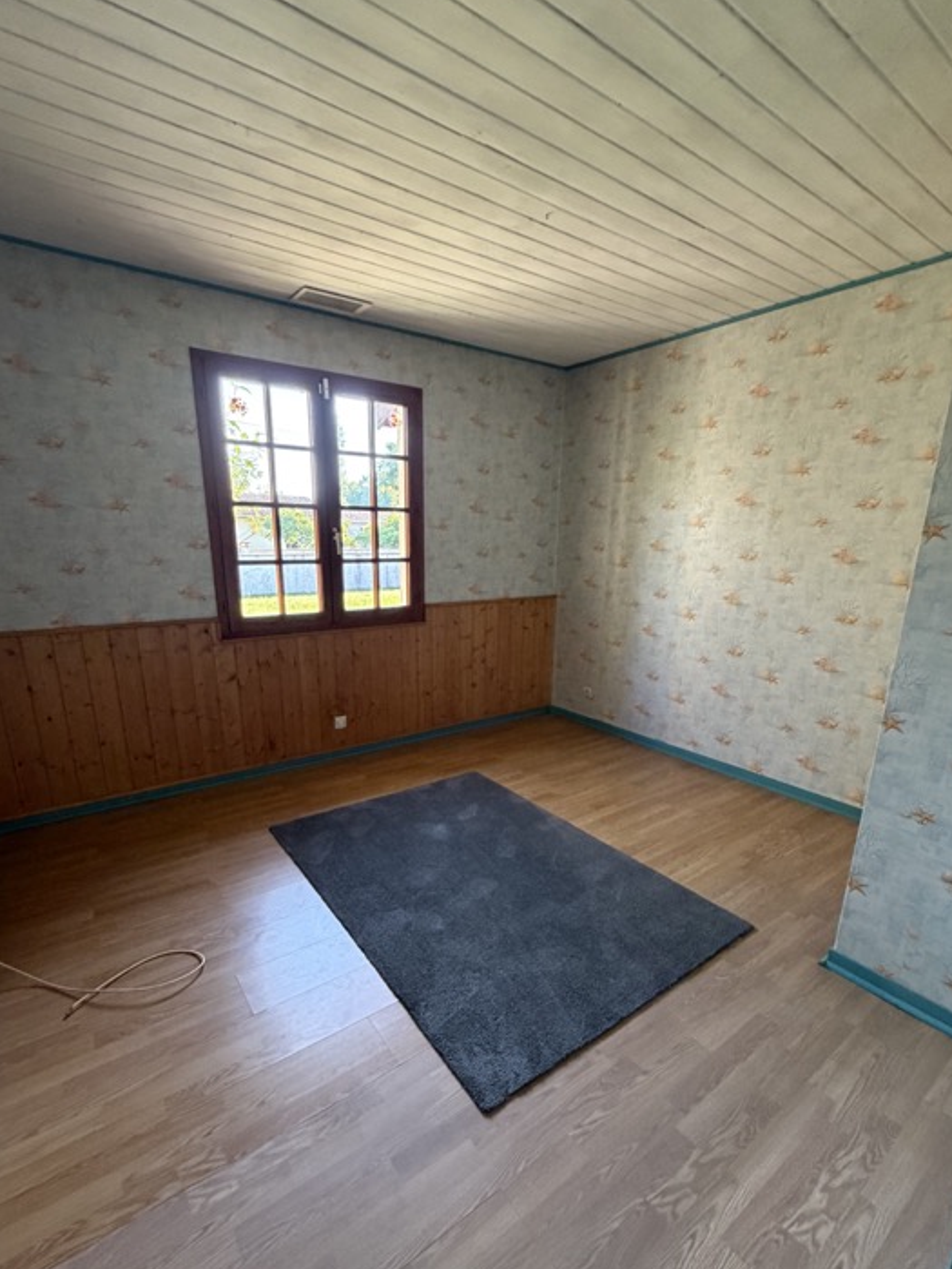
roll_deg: -1.3
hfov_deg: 78.1
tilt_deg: -14.8
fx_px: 587
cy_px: 700
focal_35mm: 16
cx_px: 471
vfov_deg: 94.2
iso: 320
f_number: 2.2
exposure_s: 1/61
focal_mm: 2.22
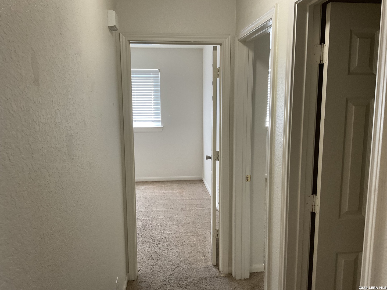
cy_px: 145
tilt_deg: -7.8
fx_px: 324
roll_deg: +0.1
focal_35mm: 29
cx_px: 194
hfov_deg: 61.7
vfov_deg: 48.2
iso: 80
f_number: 1.8
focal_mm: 3
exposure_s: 1/60
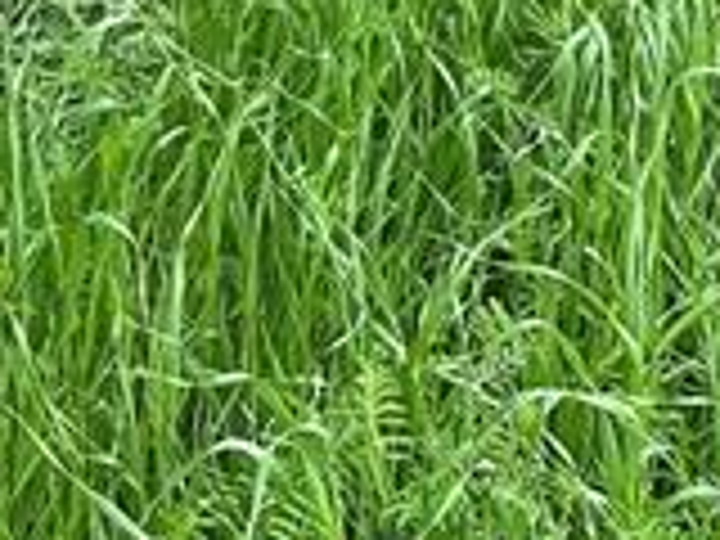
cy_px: -1125
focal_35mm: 154
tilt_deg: -3.6
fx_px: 3203
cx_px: -225
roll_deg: -0.3
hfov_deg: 12.4
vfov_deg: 8.1
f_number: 1.78
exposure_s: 1/383
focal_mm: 6.86
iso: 80
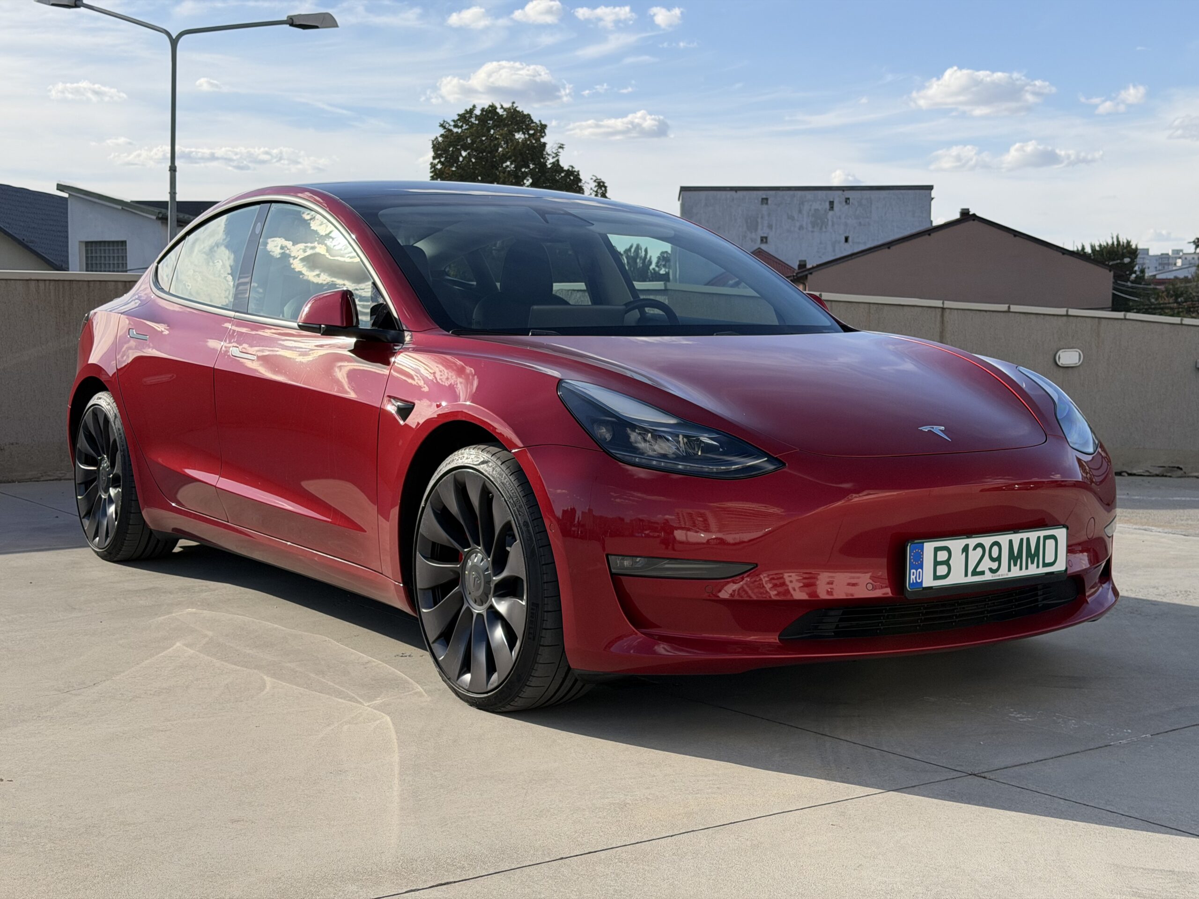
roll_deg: +0.1
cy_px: 450
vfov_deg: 30.3
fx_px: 1663
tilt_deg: -4.7
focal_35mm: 48
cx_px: 600
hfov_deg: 39.7
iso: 64
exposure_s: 1/3704
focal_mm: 6.76
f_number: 1.78
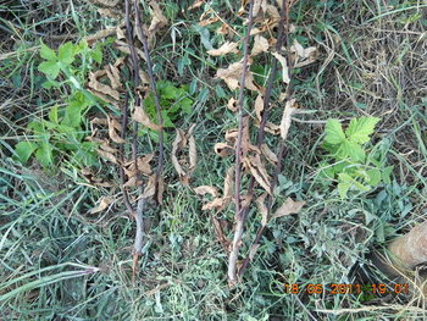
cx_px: 214
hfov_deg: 45.7
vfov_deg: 35.2
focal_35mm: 41
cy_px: 160
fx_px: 506
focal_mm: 6.72
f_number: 3.1
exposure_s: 1/30
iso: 100
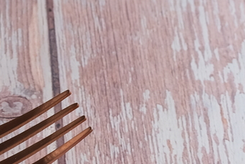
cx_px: -272
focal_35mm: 414
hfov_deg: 4.9
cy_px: -139
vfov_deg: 3.3
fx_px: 2817
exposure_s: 1/125
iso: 160
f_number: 5.6
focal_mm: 60
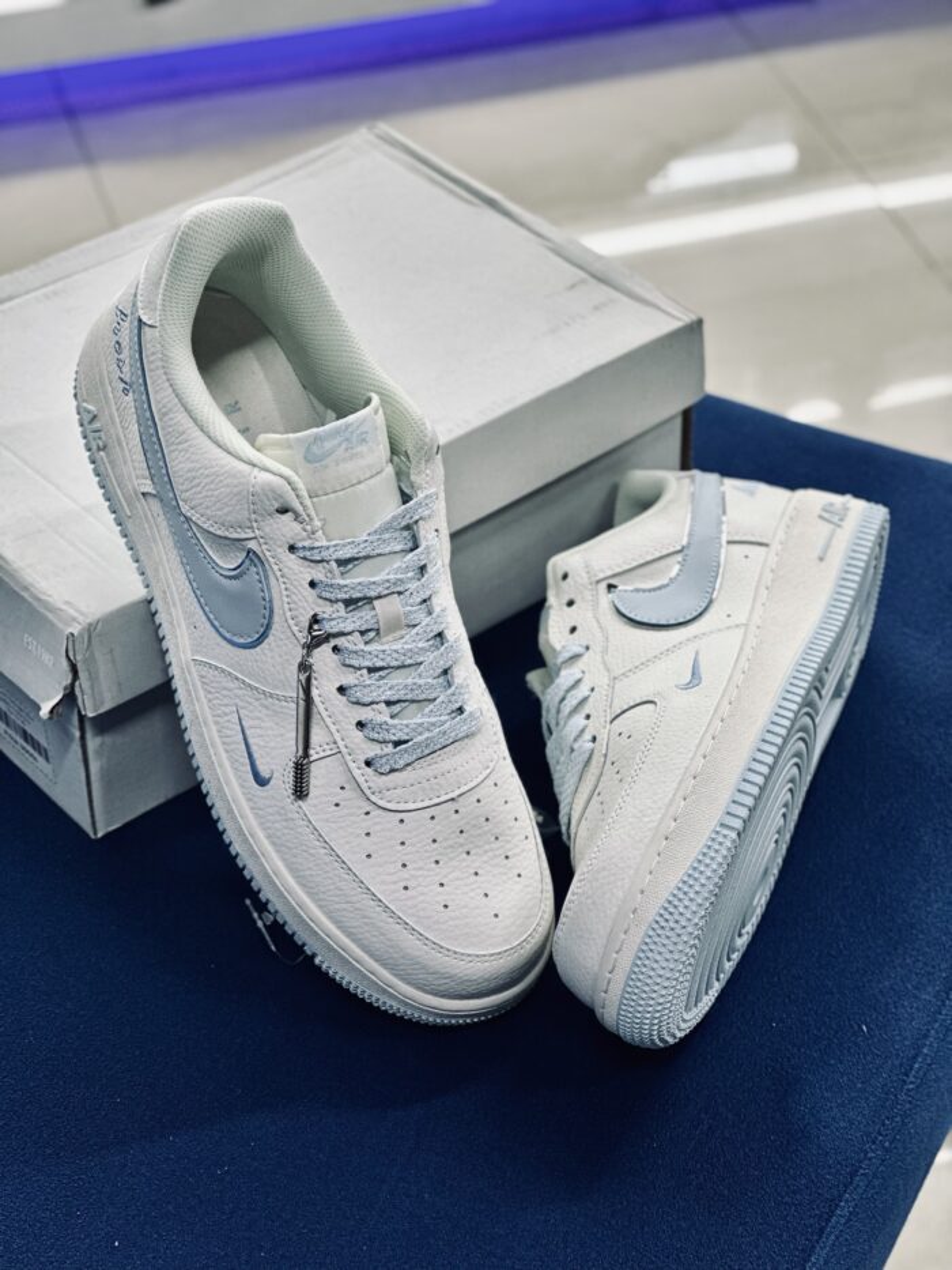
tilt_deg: -38.1
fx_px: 2823
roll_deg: -0.3
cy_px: 635
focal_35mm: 77
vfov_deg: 25.3
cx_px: 476
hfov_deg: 19.1
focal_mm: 9
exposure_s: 1/100
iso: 125
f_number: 2.8
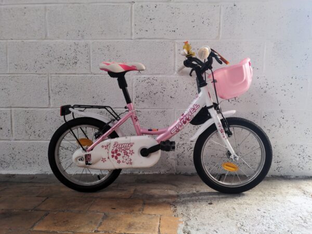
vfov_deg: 54.9
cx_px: 156
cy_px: 117
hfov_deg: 69.4
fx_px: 225
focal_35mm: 25
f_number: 1.73
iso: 72
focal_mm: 4.38
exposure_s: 1/33
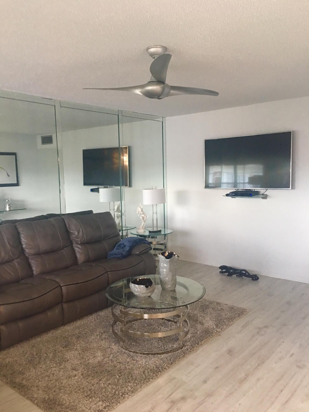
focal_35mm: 29
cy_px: 206
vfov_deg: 61.7
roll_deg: +1.5
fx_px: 345
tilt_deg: -3.5
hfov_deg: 48.2
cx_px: 154
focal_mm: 4.15
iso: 80
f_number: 2.2
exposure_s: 1/10
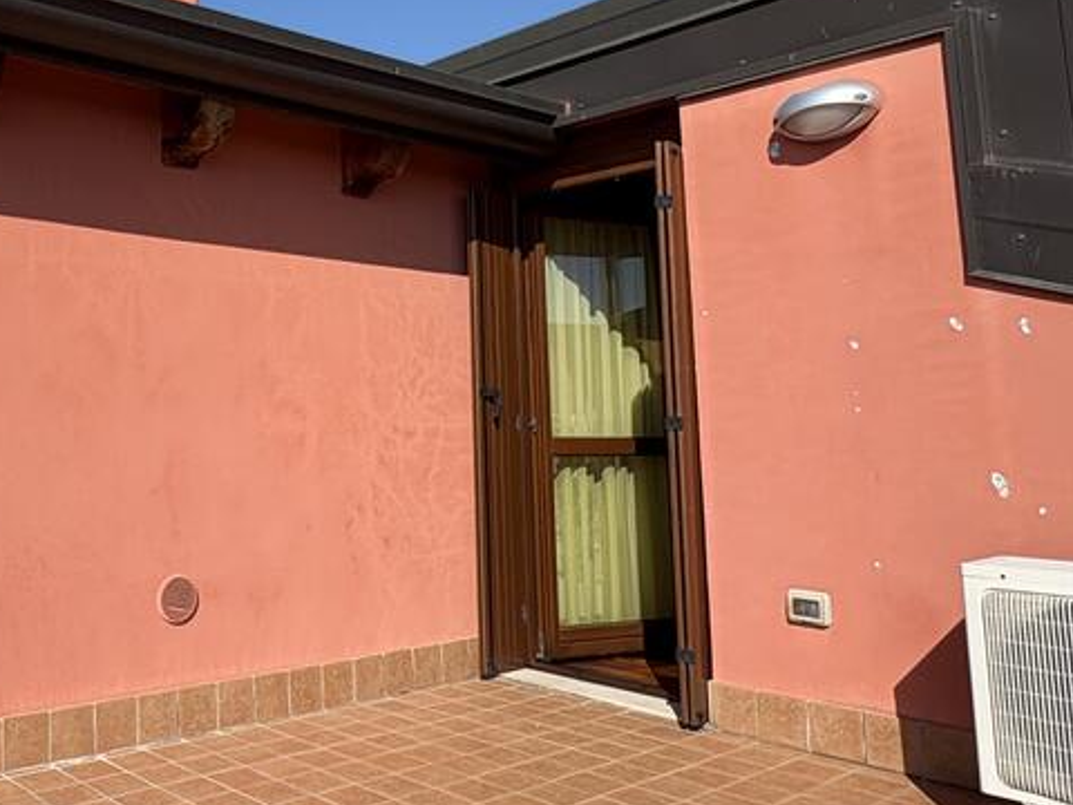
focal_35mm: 35
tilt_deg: +8.5
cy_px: 293
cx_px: 199
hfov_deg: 49.2
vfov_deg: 40.4
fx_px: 1085
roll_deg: +0.2
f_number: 2.2
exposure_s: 1/2028
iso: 50
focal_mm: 2.22
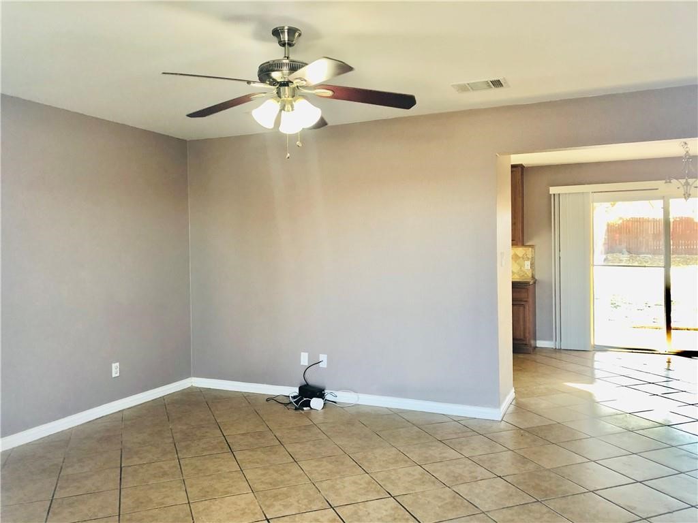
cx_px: 349
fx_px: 565
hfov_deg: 63.4
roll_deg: +0.0
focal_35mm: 28
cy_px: 262
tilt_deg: +2.0
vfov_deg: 49.7
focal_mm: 3.99
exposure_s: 1/30
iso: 32
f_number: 1.8
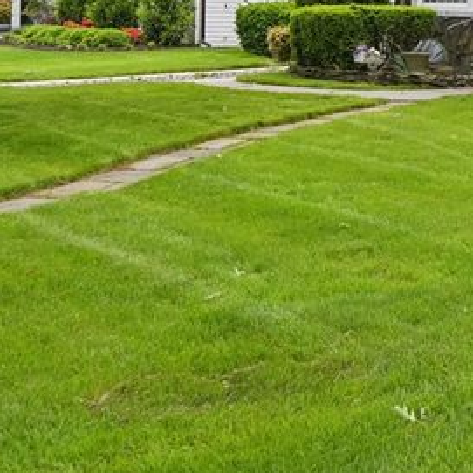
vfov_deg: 21.8
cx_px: 613
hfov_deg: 21.2
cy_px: -85
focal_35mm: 74
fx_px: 1144
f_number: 8
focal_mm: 23
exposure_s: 1/200
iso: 320
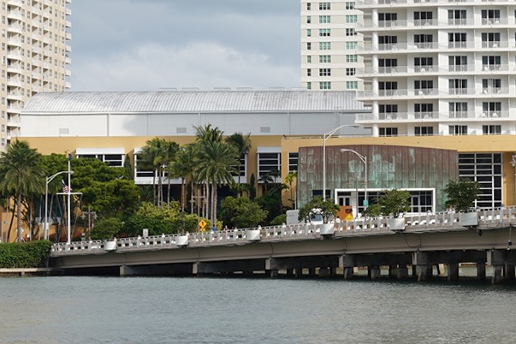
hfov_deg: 13.7
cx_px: 584
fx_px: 2093
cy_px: 85
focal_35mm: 146
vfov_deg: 9.4
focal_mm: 44
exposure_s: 1/100
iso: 100
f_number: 13
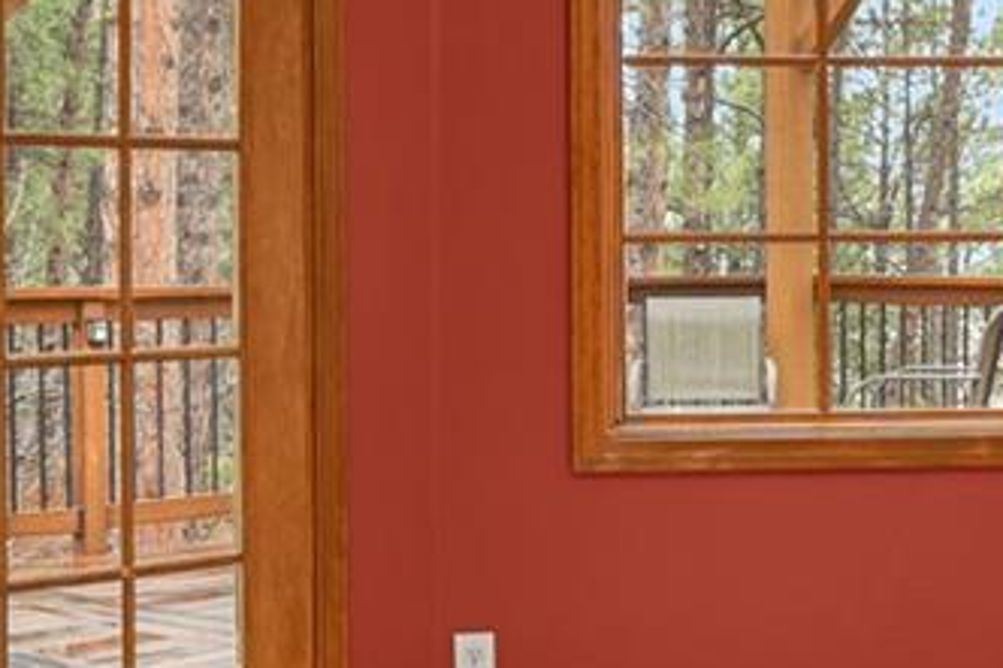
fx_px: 2283
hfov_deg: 24.0
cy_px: 230
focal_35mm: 82
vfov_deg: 16.6
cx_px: 934
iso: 250
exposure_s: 3
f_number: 8
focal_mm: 17
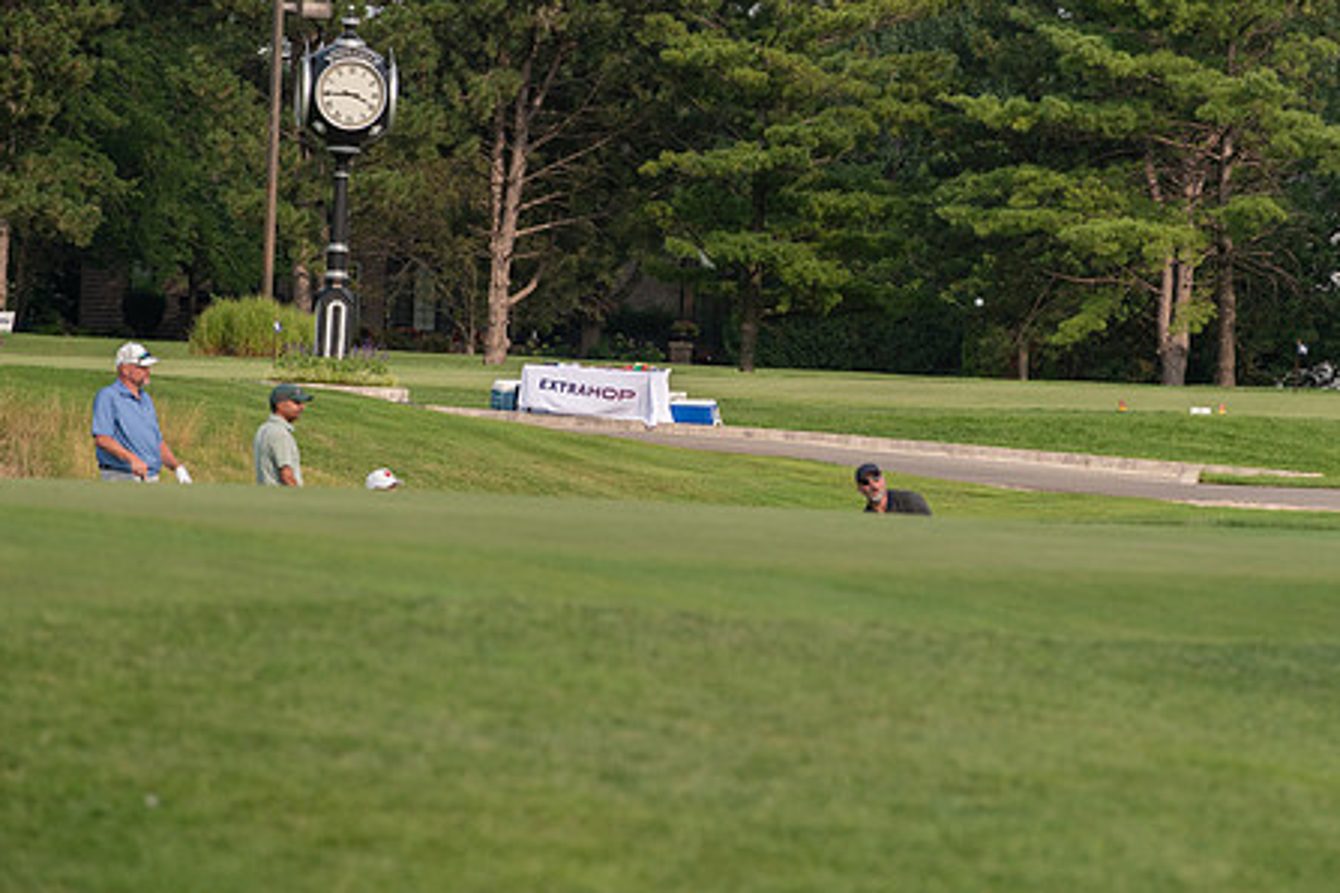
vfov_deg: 4.5
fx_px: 11315
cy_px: 347
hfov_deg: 6.8
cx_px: 810
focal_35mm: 304
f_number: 5
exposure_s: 1/1250
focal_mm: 200
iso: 250
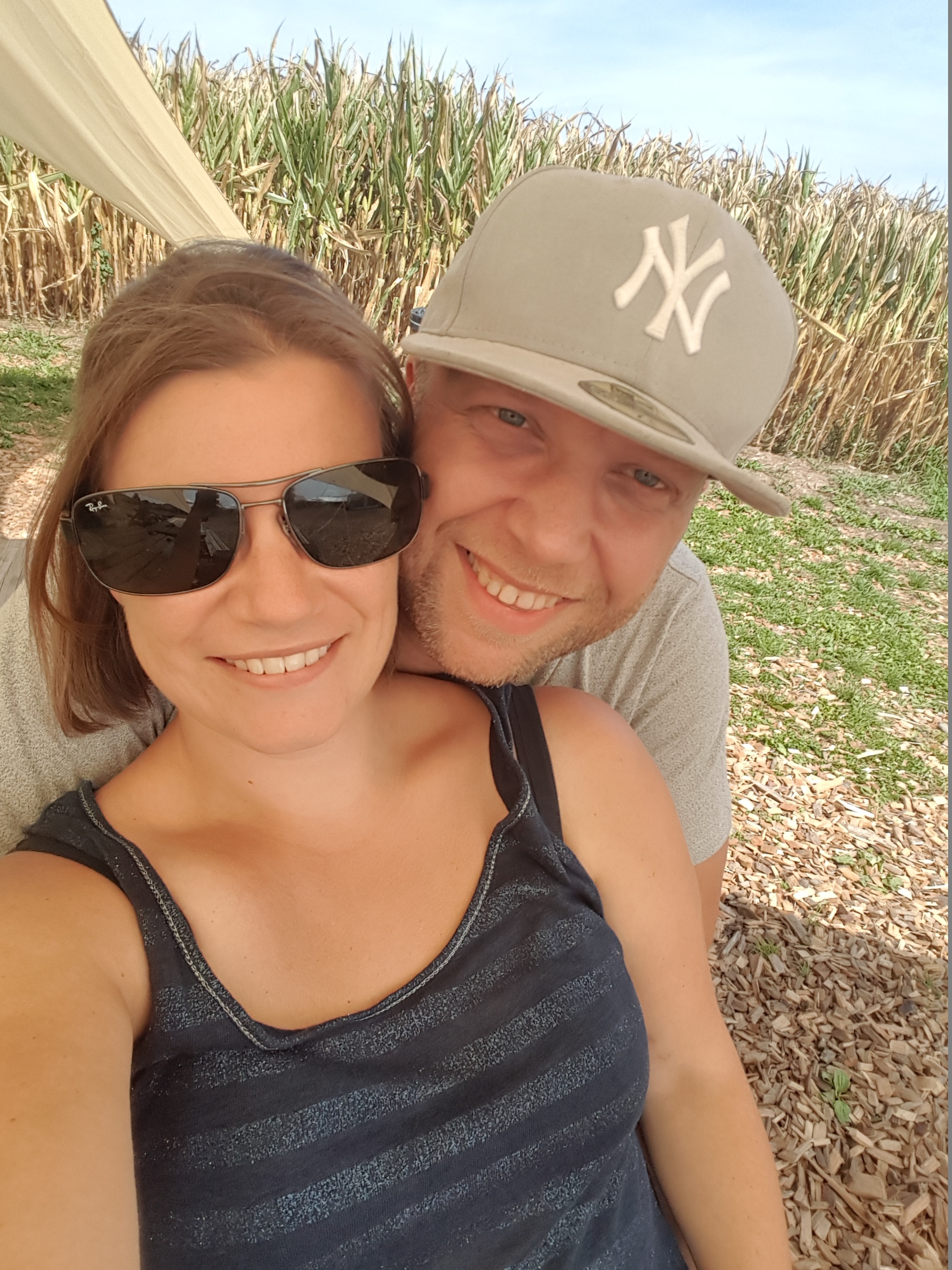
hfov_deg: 63.4
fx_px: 770
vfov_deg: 79.0
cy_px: 635
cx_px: 476
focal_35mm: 21
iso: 50
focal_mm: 2.1
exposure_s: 1/988
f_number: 1.7
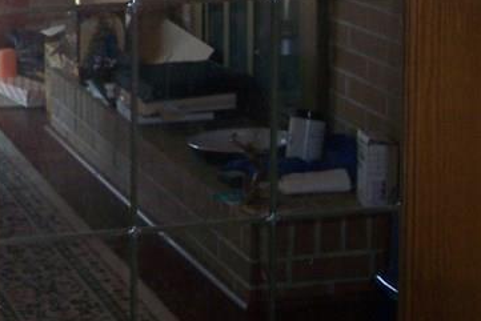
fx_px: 1497
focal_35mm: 112
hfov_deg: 17.1
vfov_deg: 11.8
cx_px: -156
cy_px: -137
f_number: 2.8
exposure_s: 1/30
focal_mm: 8
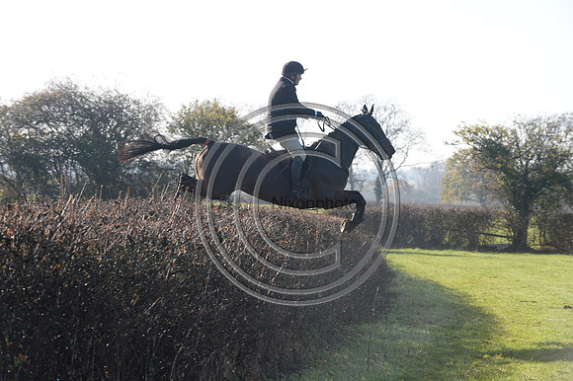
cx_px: 286
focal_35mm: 130
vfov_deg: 10.5
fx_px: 2068
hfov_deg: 15.8
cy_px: 190
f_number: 6.3
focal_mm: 130
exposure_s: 1/1250
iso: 1000
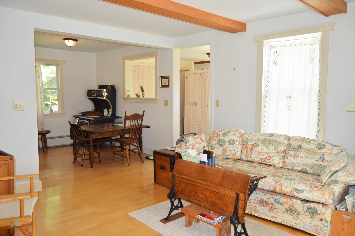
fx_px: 266
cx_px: 178
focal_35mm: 27
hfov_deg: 67.4
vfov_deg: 47.8
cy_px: 118
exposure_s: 1/100
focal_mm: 18
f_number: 4
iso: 400
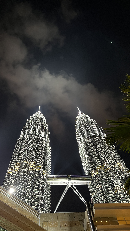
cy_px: 116
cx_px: 62
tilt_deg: +67.2
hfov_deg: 40.2
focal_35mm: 29
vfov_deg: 66.1
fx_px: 178
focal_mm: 5.7
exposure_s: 1/50
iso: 500
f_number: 1.5
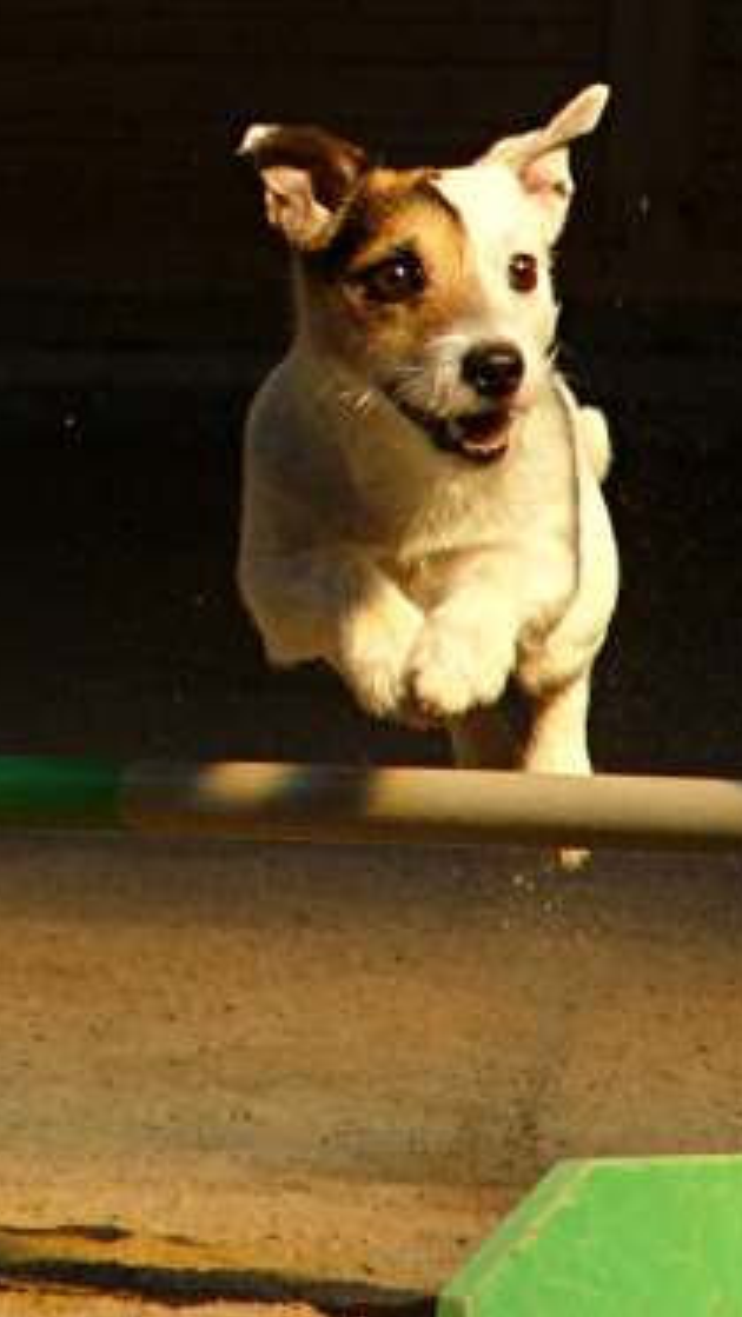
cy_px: 658
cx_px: 290
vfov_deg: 6.4
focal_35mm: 339
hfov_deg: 3.6
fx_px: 11849
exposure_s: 1/1000
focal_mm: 38.6
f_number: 2.8
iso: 100
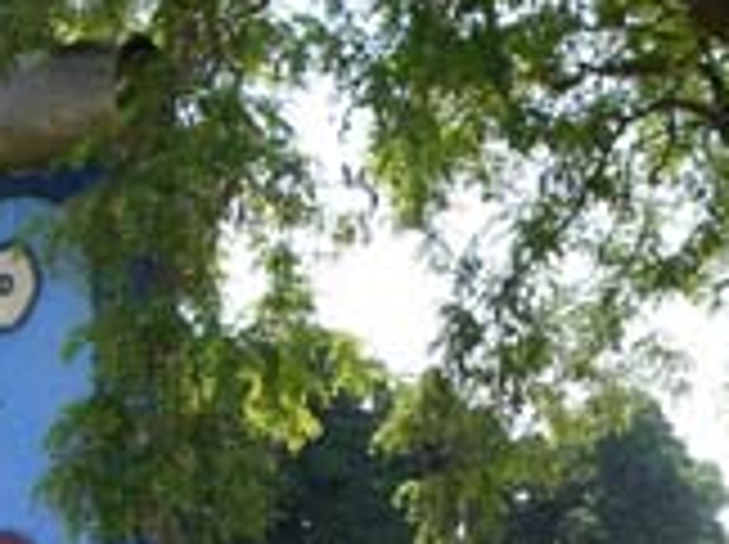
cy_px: 513
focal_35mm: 94
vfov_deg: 15.5
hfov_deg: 20.9
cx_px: 446
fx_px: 1977
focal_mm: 6.2
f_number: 4.3
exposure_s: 1/320
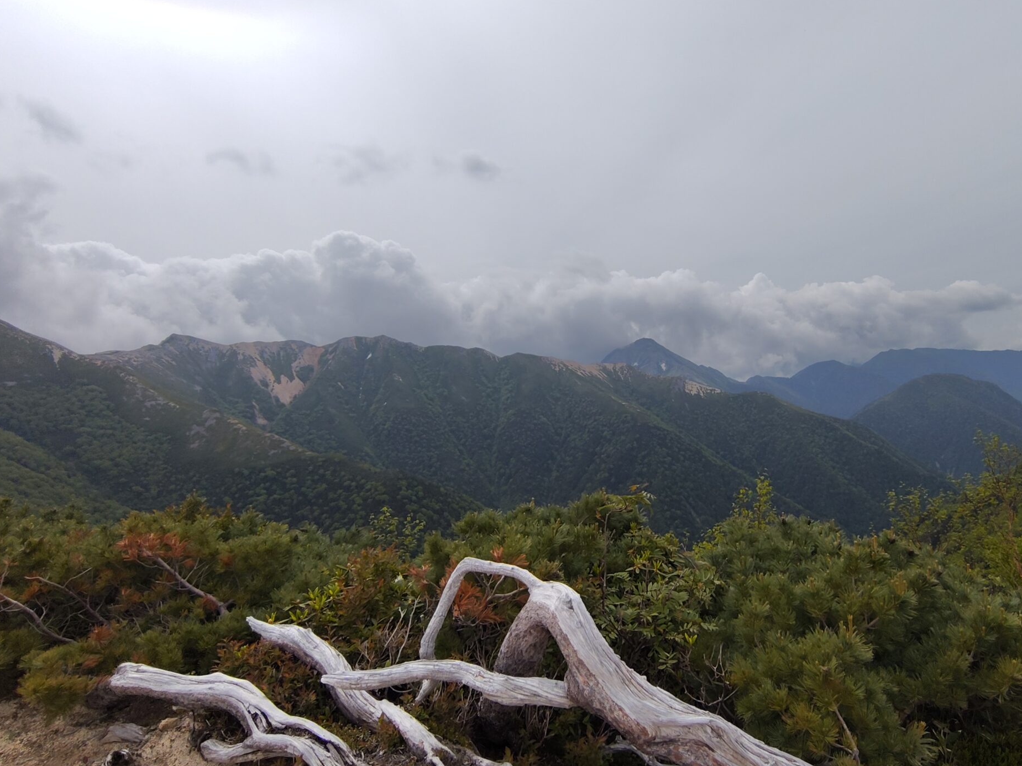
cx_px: 604
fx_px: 531
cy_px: 350
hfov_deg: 86.8
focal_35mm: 18
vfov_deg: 71.5
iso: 100
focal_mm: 2.16
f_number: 2.2
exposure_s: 1/2056
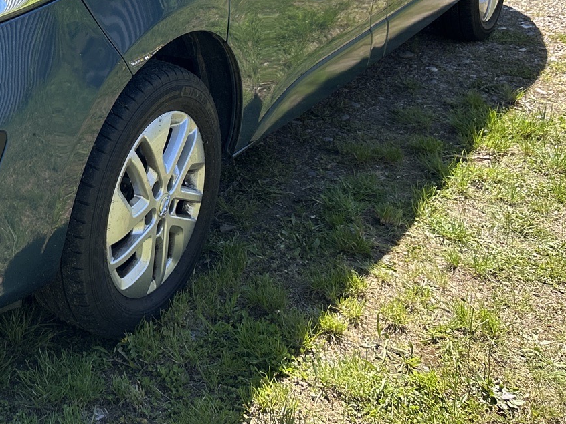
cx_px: 8
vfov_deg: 23.5
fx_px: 965
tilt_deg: -13.8
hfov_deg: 30.5
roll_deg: -0.7
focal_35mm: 59
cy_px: -25
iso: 50
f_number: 1.5
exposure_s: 1/1280
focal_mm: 5.7
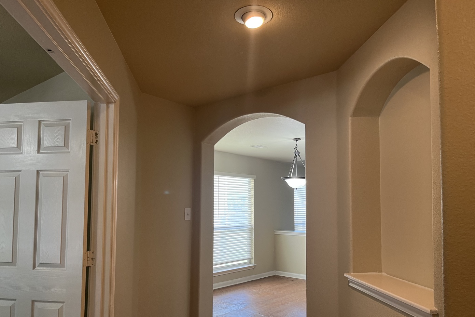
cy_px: 183
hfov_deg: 65.5
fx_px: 369
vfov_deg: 46.2
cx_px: 232
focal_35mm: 28
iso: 100
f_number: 1.6
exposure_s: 1/60
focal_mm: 5.1
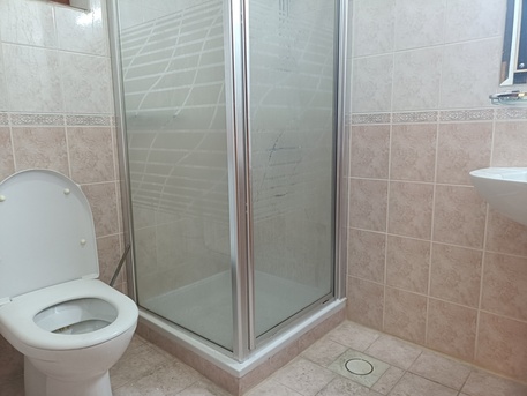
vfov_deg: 54.9
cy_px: 198
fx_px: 381
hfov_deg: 69.4
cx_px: 264
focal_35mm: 25
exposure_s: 1/50
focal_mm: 4.7
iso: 913
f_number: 1.7
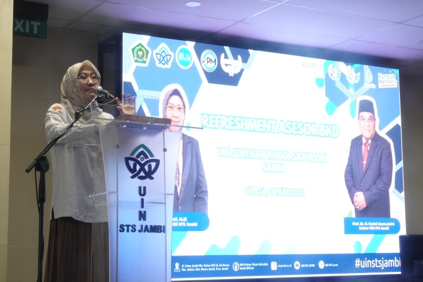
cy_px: 135
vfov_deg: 20.9
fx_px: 764
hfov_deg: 31.0
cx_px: 195
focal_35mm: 65
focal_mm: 21.32
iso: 1600
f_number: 16
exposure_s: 1/15
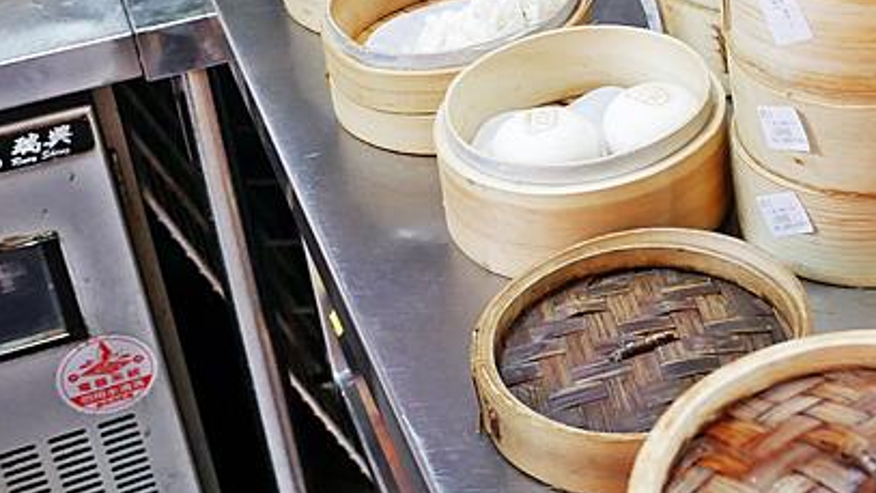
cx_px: 953
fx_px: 1742
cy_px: 36
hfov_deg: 26.1
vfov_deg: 15.9
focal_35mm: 75
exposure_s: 1/60
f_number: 2.5
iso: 500
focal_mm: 14
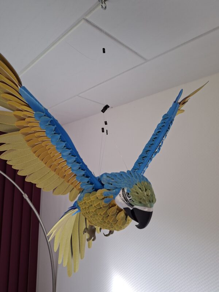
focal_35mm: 23
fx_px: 194
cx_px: 110
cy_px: 146
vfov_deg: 73.9
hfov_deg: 58.9
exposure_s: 1/100
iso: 160
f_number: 1.8
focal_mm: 5.54
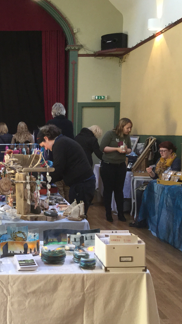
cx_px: 2
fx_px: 446
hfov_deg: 22.2
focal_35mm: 52
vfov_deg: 39.9
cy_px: 169
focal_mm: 3.3
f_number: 2.4
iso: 125
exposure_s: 1/33
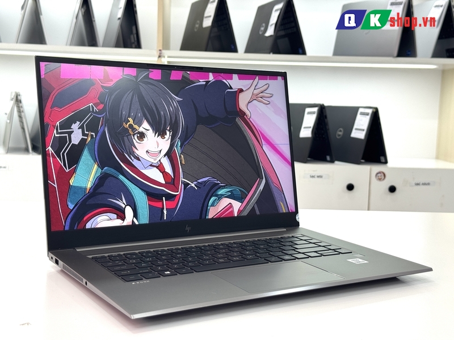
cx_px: 227
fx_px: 630
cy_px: 170
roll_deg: -1.0
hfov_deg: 39.7
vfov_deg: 30.3
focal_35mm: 48
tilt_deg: -6.6
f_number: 1.78
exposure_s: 1/121
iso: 80
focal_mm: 6.76
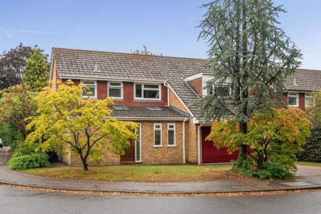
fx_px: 321
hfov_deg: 53.1
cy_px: 107
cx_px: 160
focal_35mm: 36
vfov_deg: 36.8
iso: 400
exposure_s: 1/100
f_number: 8
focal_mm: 24
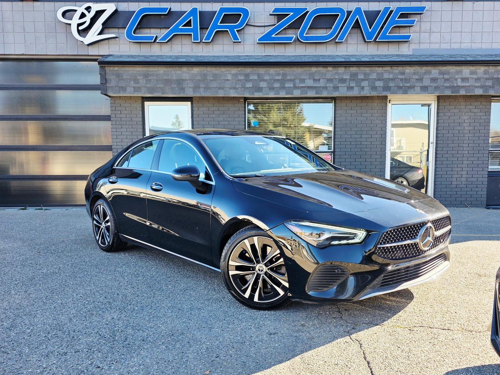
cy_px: 188
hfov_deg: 73.9
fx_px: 332
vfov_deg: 58.9
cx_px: 250
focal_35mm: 23
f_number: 1.7
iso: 25
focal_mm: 6.3
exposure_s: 1/370
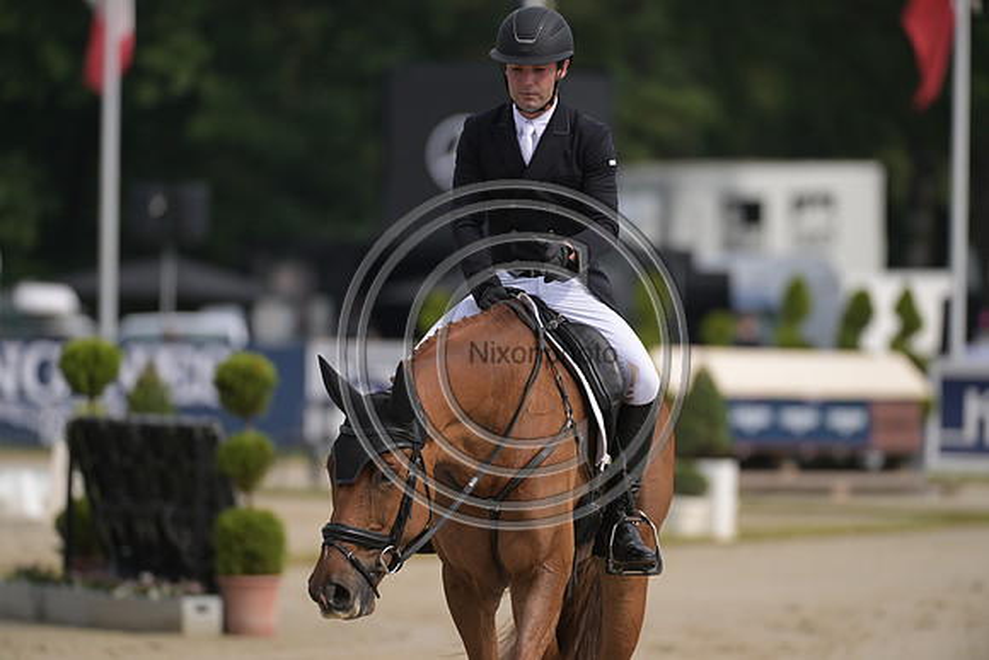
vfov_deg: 3.4
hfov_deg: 5.2
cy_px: 330
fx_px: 10991
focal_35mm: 400
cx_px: 494
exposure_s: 1/1250
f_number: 5
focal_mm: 400
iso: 200
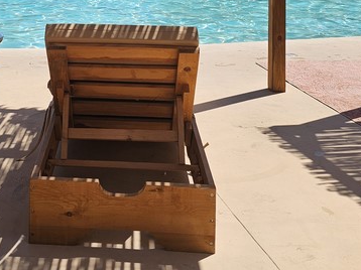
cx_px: 70
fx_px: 625
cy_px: -70
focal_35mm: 60
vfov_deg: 22.2
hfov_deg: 31.3
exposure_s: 1/1070
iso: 10
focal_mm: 6.3
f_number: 1.7
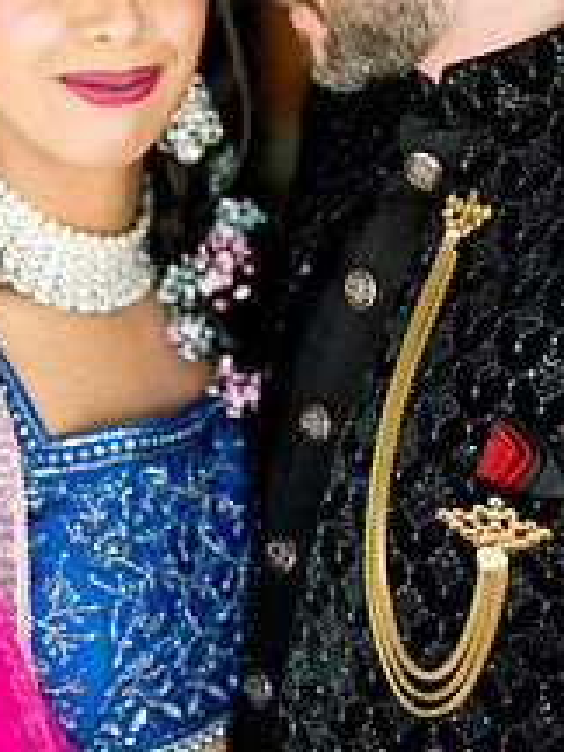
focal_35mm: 100
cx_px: 198
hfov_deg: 14.8
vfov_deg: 19.5
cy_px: 198
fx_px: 2172
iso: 320
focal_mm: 50
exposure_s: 1/320
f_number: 1.4
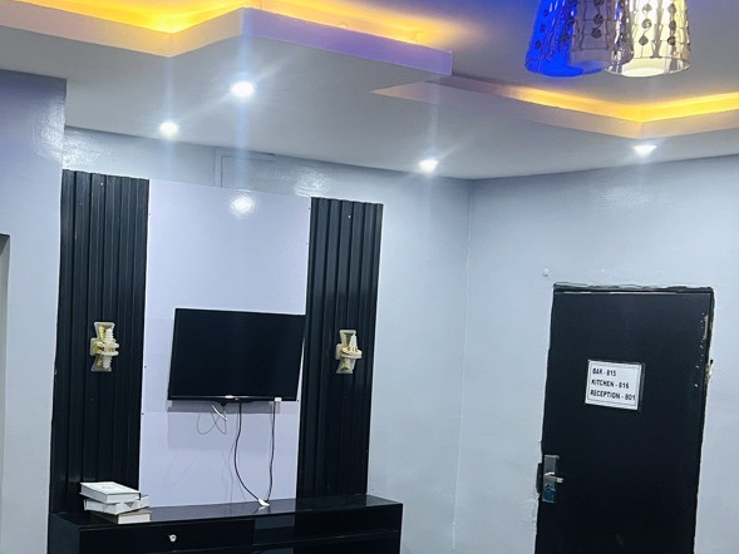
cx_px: 189
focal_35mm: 53
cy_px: 451
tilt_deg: -7.3
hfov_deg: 35.4
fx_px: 1132
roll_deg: -2.3
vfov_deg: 27.0
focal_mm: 5.7
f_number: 1.5
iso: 400
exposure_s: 1/37
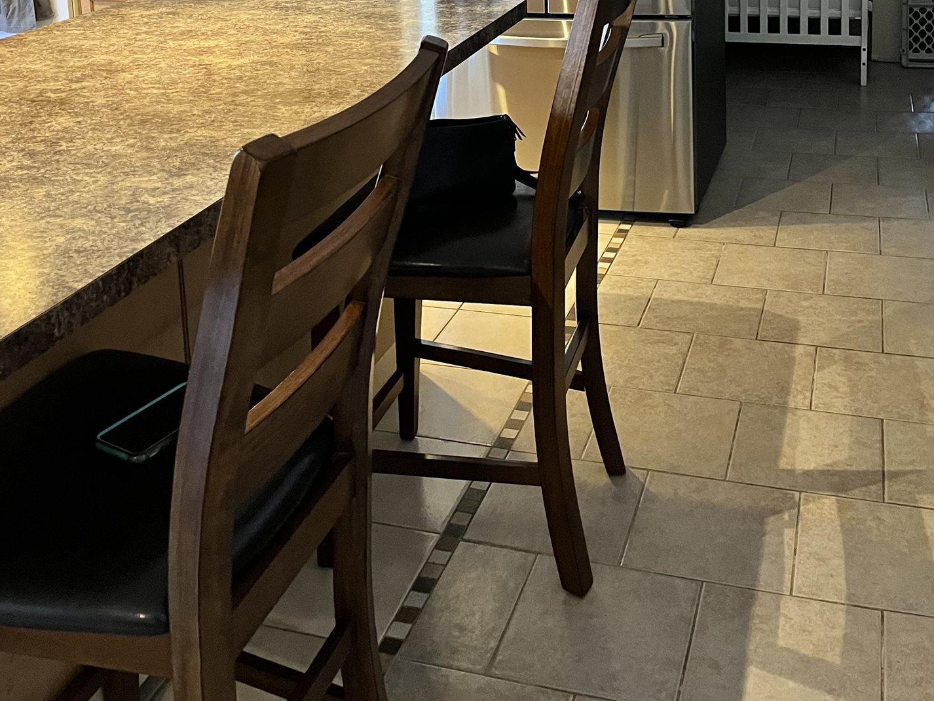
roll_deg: +1.4
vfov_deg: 31.4
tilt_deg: -9.5
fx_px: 1133
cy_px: -26
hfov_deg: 44.7
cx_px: 520
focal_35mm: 42
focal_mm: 5.1
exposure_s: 1/60
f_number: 1.6
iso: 500
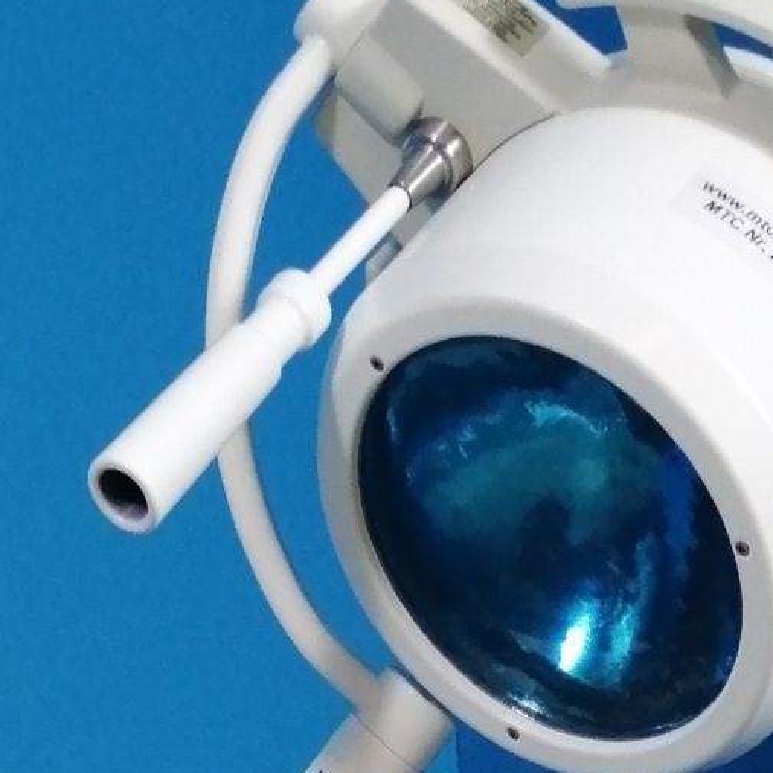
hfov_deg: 15.0
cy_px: 1817
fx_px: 2931
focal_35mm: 116
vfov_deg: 12.2
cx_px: 453
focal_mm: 3.6
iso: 80
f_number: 1.8
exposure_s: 1/33.3
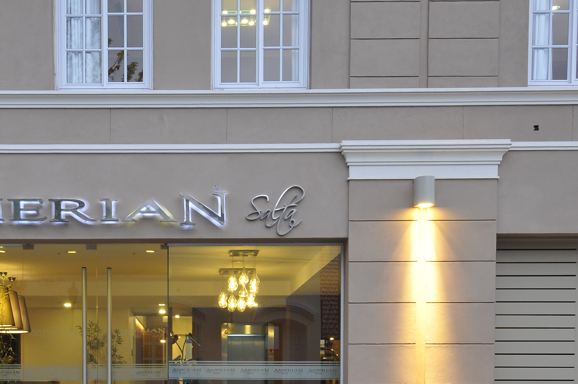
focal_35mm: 56
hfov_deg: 35.2
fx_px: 898
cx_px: 177
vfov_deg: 23.9
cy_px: 281
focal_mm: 24
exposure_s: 1/4
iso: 400
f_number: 10
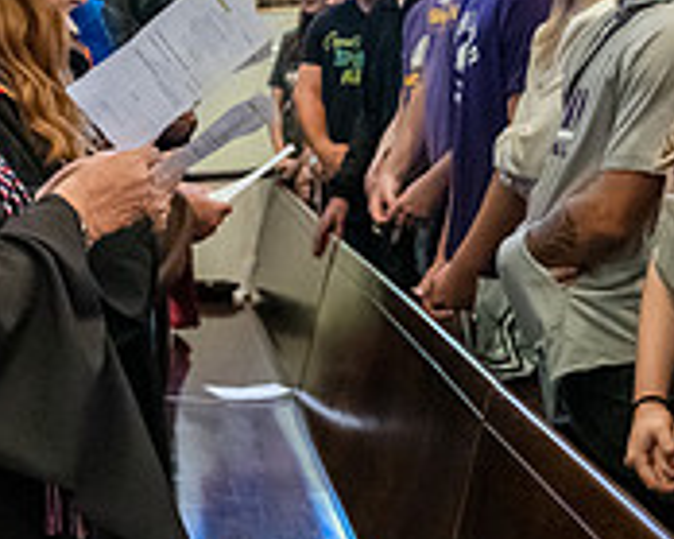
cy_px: 45
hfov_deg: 20.7
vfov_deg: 16.6
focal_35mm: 91
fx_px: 1814
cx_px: 581
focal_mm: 29
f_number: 3.5
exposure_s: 1/160
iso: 5000
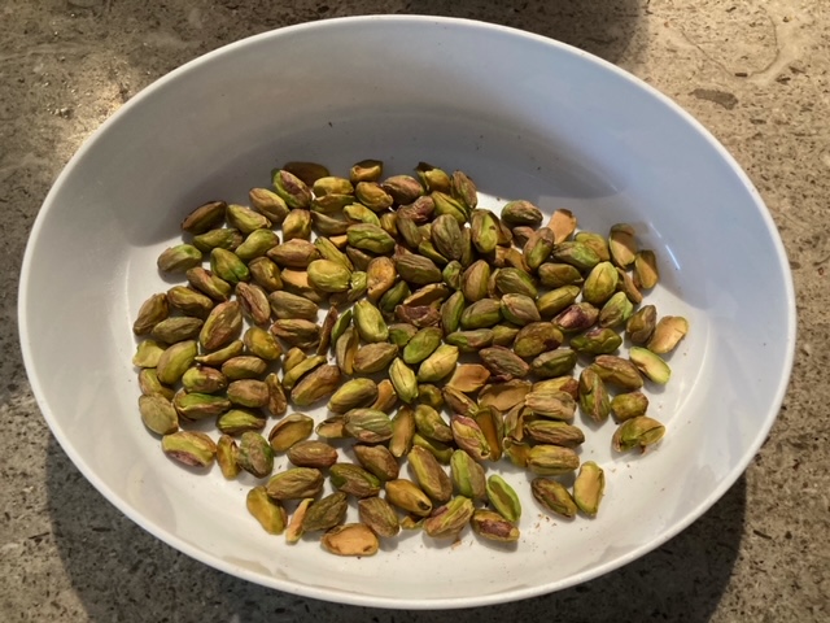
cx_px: 415
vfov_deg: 49.7
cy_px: 312
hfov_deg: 63.4
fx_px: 671
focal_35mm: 28
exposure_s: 1/33
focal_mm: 3.99
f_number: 1.8
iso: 250
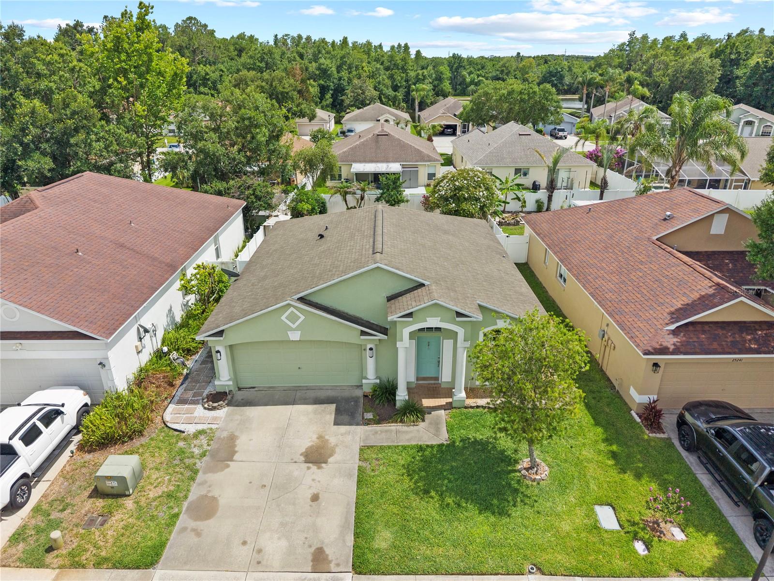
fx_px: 537
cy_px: 290
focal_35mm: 24
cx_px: 387
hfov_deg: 71.6
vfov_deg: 56.8
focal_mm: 8.67
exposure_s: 1/8000
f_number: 1.8
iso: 400
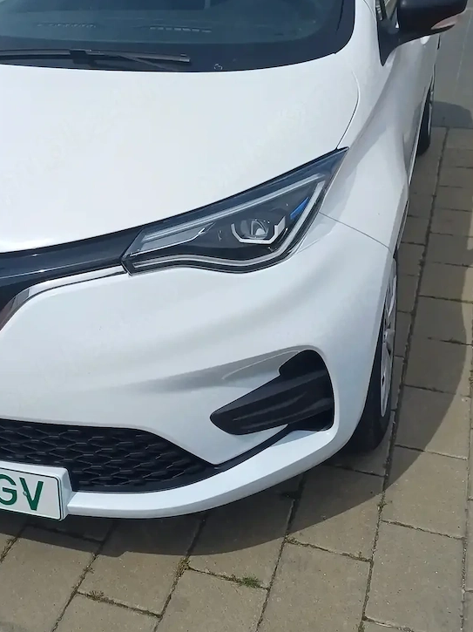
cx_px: 187
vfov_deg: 40.4
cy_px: 177
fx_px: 839
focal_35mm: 46
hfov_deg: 31.4
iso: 50
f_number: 1.8
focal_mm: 4.65
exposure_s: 1/2066
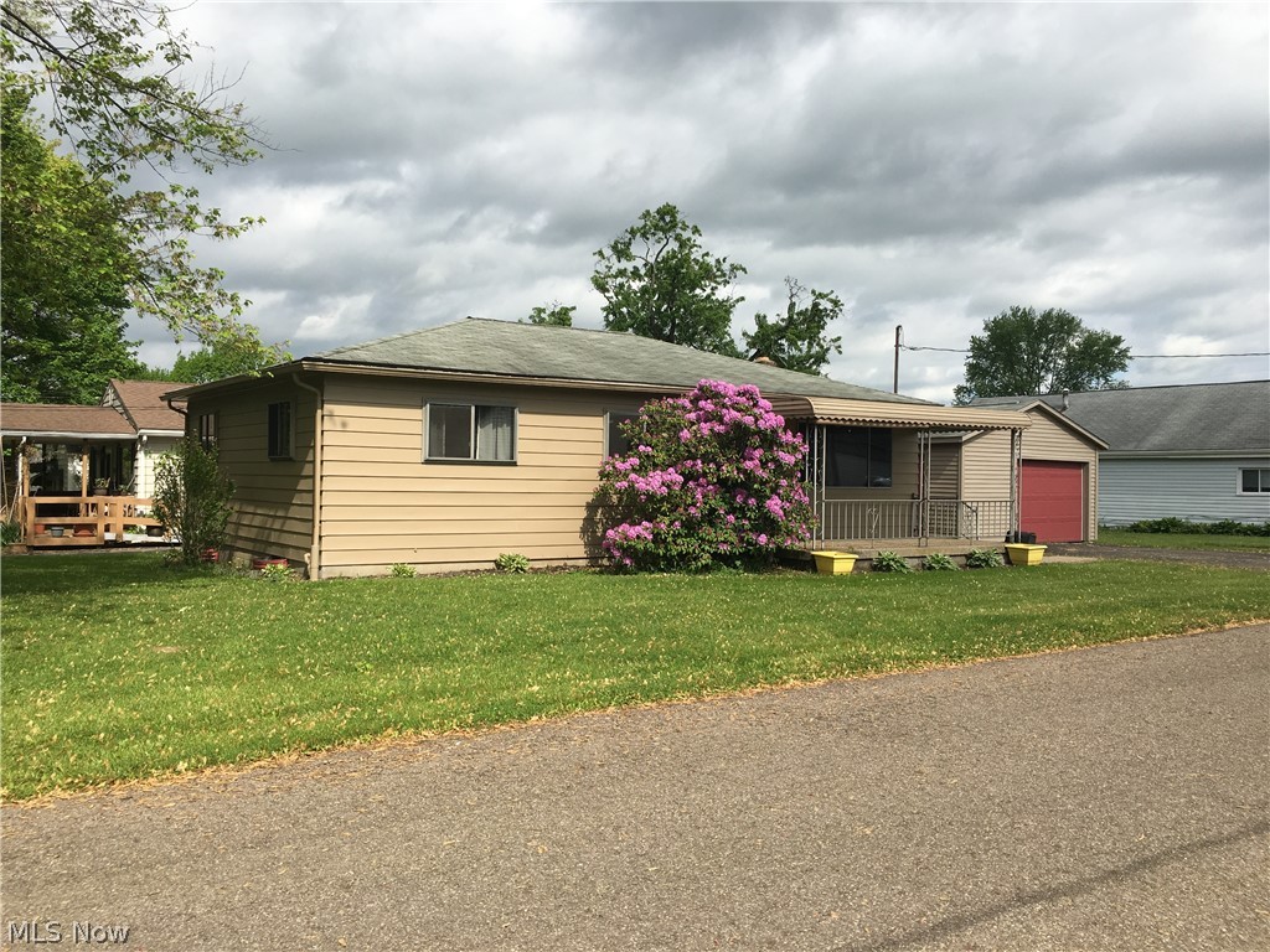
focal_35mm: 29
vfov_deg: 48.2
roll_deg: -0.6
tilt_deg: +0.6
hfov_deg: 61.7
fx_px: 1064
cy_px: 476
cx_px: 635
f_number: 2.2
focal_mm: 4.15
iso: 25
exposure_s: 1/1748
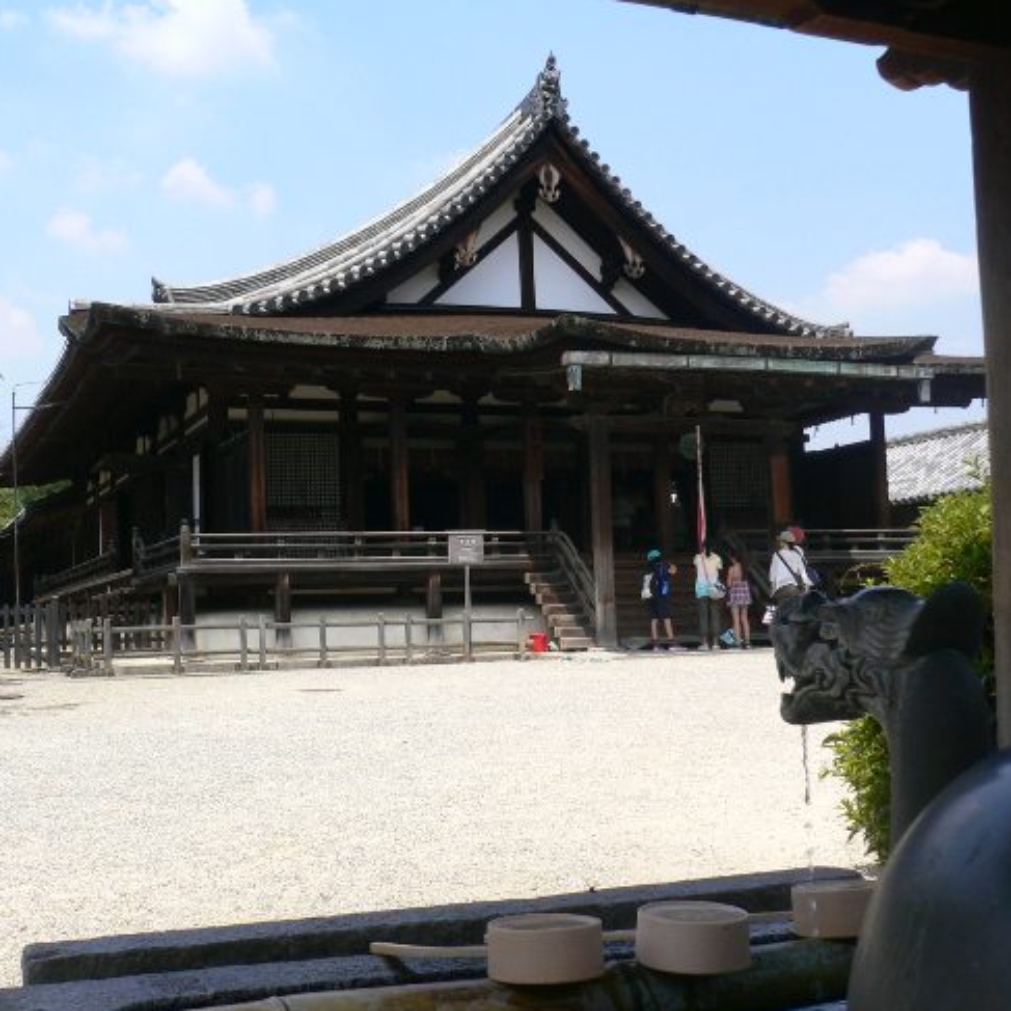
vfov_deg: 40.0
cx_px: 489
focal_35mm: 42
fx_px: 1388
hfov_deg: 40.0
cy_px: 513
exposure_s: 1/250
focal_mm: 5.8
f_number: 5.6
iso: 80
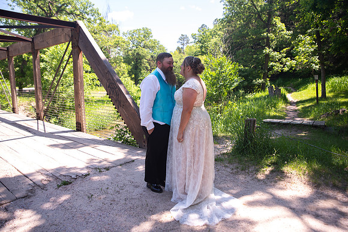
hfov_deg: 73.7
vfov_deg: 53.2
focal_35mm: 24
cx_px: 174
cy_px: 116
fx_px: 232
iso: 31
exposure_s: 1/125
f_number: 3.5
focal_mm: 24
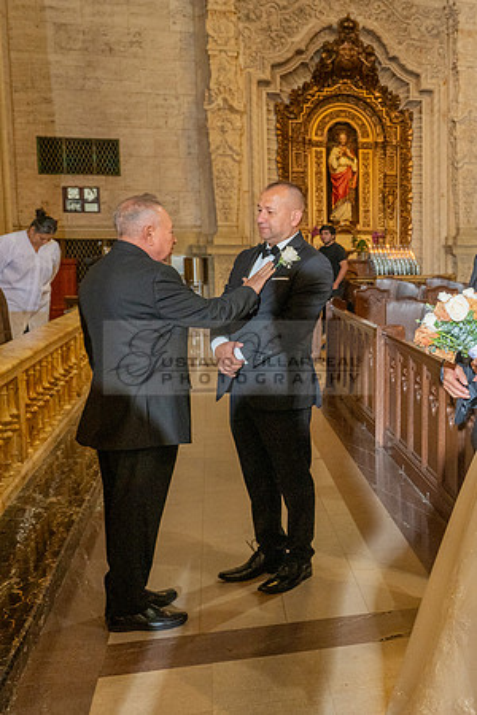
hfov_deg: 28.8
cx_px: 480
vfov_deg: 44.9
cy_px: 348
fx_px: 866
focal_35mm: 44
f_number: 4.5
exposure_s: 1/160
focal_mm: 24
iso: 1000
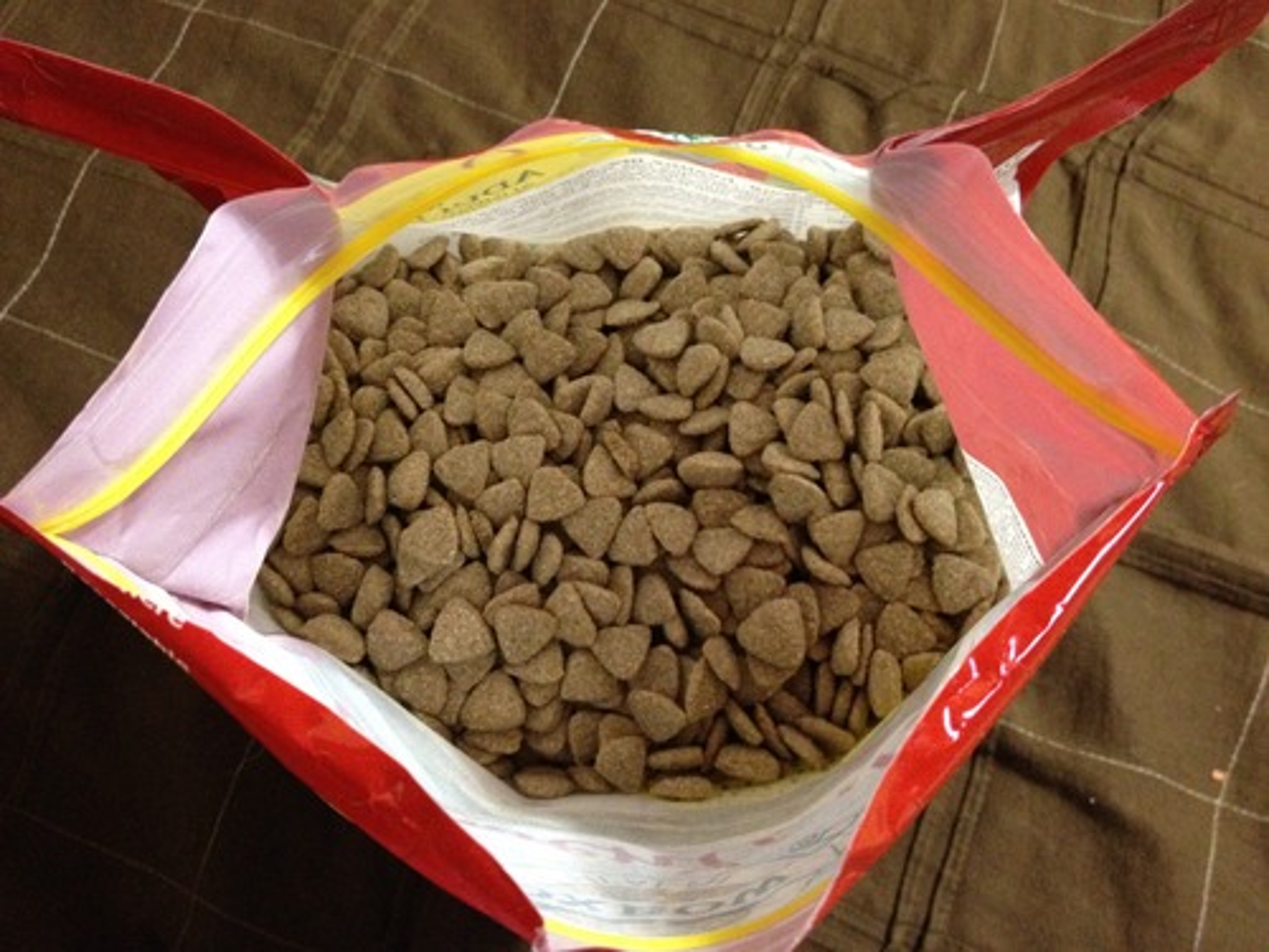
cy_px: 476
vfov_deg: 40.7
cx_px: 634
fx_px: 1283
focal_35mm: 35
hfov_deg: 52.6
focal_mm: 4.28
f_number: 2.4
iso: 500
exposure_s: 1/15
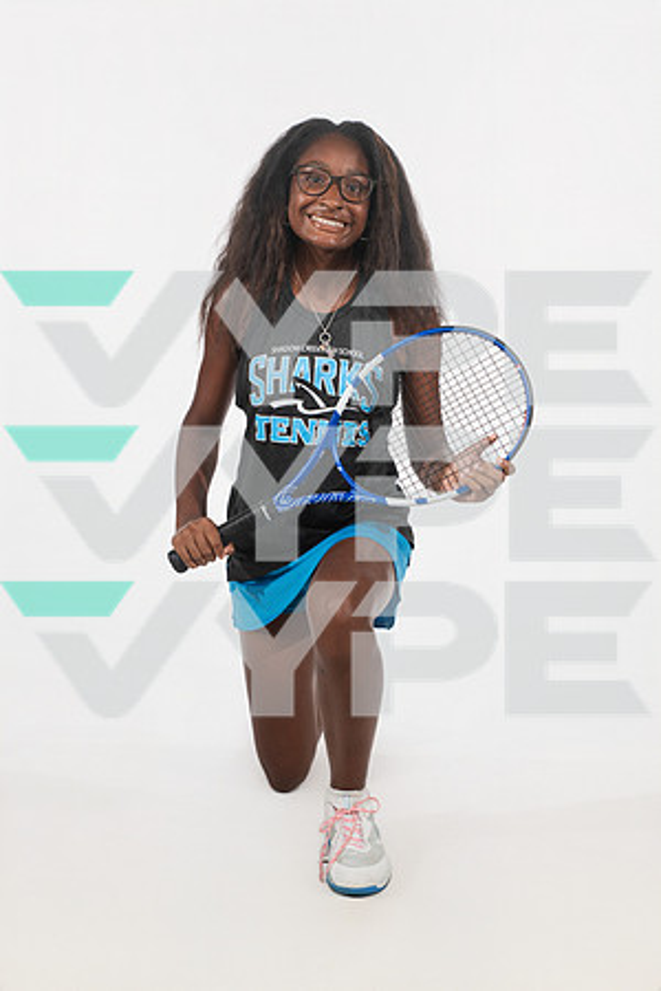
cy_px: 496
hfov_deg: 29.2
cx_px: 330
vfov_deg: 42.7
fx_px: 1267
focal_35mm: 46
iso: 500
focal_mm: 46
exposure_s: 1/320
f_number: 7.1
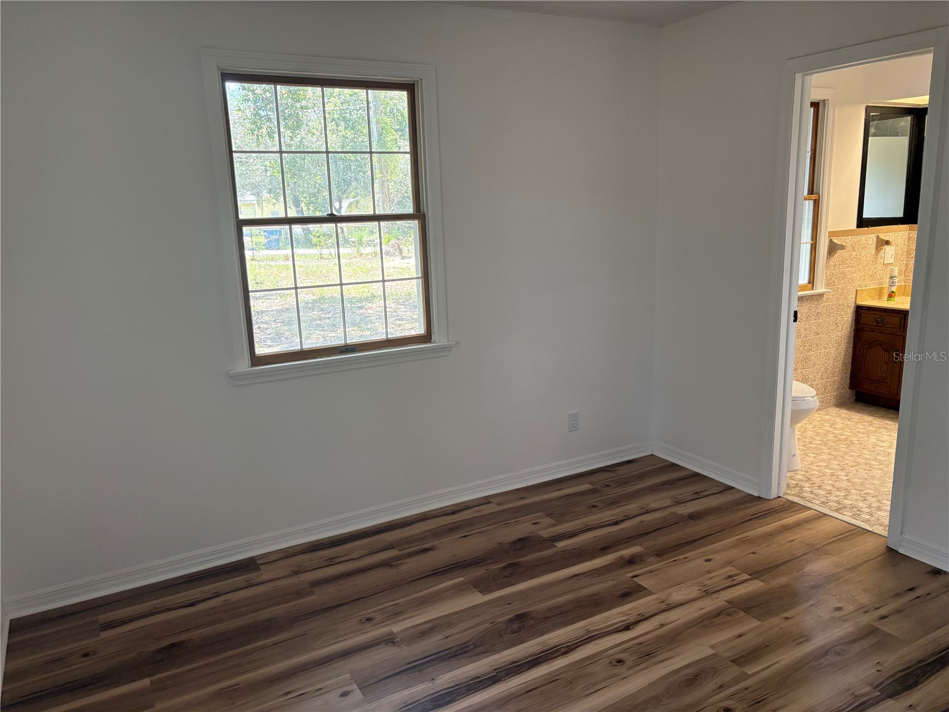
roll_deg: +2.1
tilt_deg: -12.4
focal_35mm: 26
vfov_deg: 53.1
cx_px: 474
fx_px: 713
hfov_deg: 67.3
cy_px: 356
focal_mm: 5.96
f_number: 1.6
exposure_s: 1/120
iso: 160
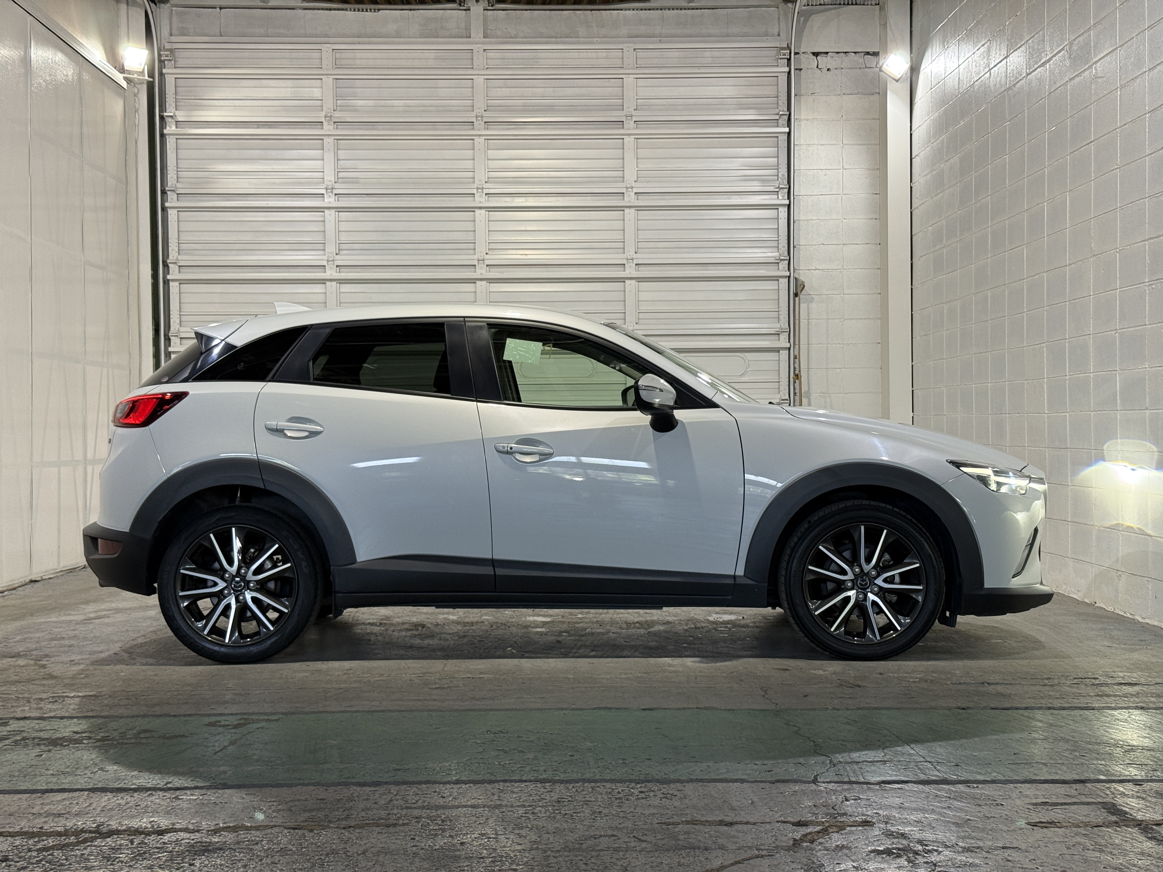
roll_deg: +0.0
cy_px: 436
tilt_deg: +0.1
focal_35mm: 48
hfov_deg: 39.7
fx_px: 1613
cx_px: 582
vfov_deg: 30.3
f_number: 1.78
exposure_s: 1/60
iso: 64
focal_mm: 6.76
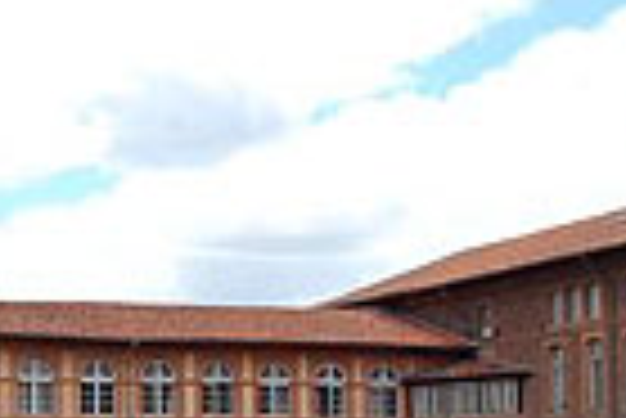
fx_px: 2193
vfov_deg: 10.8
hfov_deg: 16.2
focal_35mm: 126
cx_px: 198
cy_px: 405
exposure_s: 1/250
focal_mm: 26
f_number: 8
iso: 200
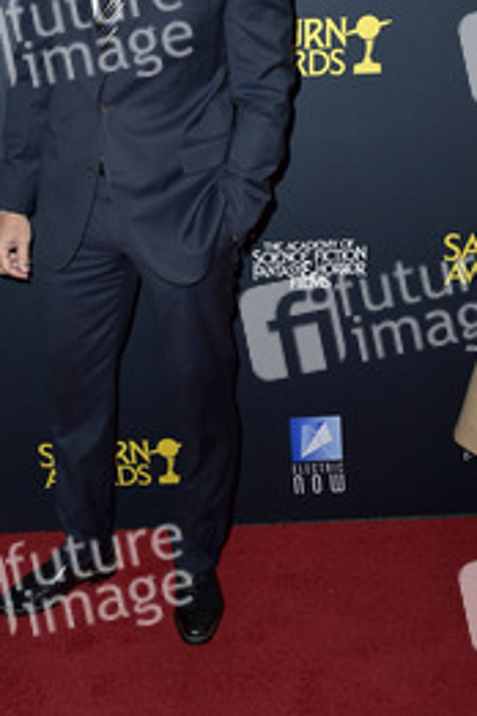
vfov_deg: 39.3
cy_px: 178
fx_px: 974
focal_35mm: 49
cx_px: 133
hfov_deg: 27.2
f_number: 6.3
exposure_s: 1/250
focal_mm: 32
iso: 250
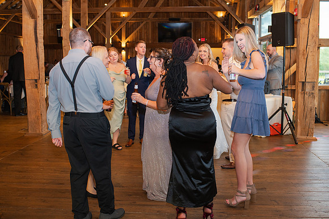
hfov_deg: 50.6
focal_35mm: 38
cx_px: 164
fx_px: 348
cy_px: 100
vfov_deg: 34.9
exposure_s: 1/200
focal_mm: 35
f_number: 3.2
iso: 1000
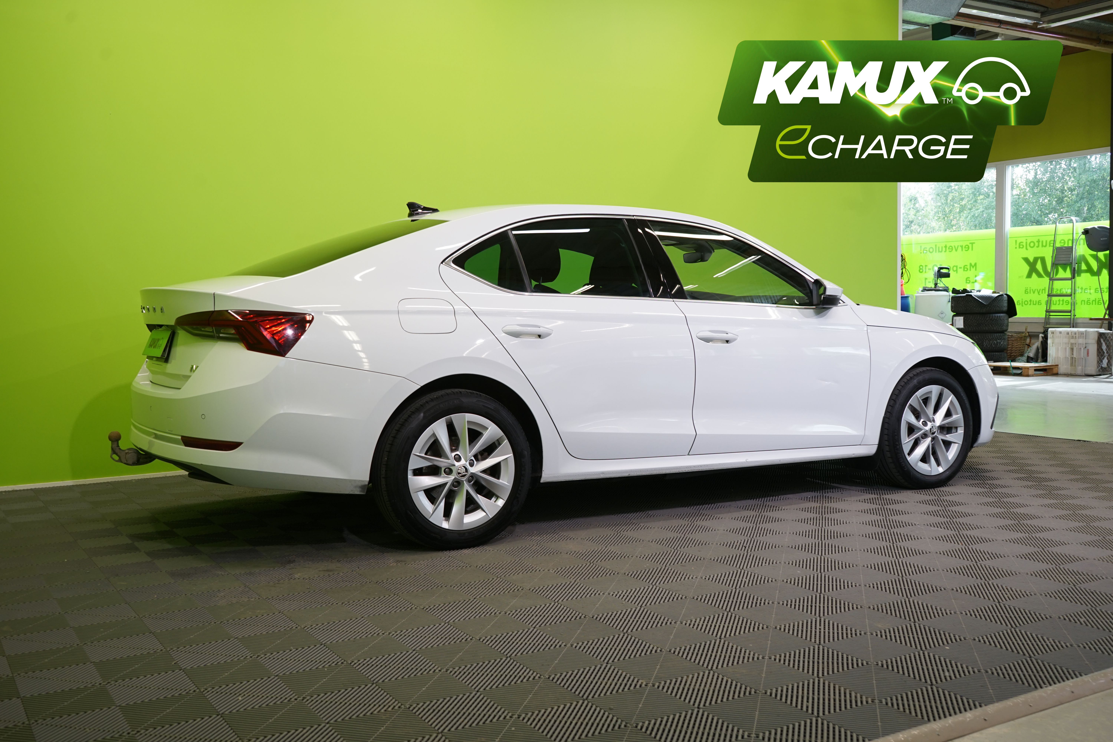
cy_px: 371
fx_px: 1082
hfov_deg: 54.4
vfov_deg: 37.9
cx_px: 556
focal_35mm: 35
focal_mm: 35
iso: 400
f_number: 6.3
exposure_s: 1/30
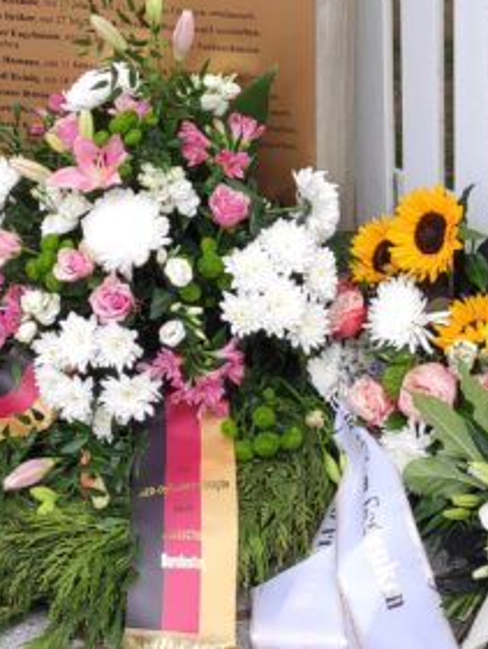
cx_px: 318
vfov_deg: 21.0
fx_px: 1709
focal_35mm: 91
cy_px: 58
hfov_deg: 16.2
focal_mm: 5.43
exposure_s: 1/142
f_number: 1.89
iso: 100
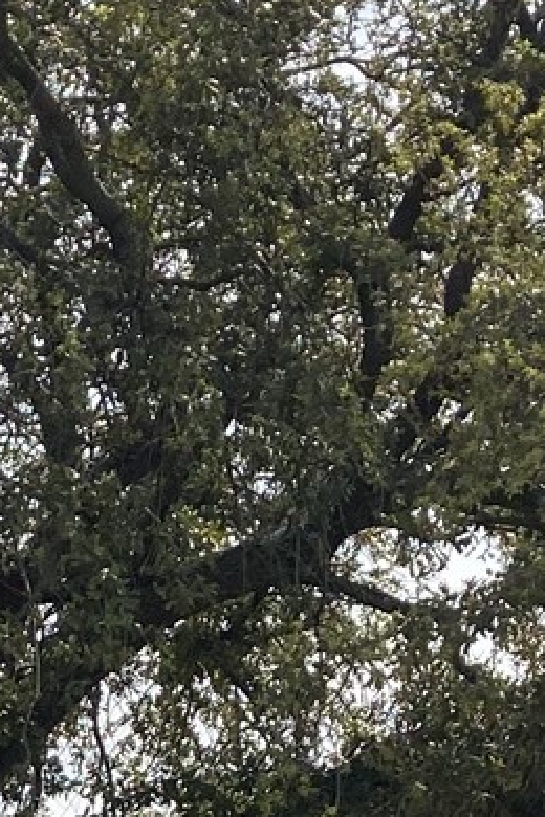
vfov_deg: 12.6
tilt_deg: +8.4
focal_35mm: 153
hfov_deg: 8.7
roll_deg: -3.3
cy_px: 1286
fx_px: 3474
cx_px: -298
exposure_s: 1/1869
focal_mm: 3.99
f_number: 1.8
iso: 20
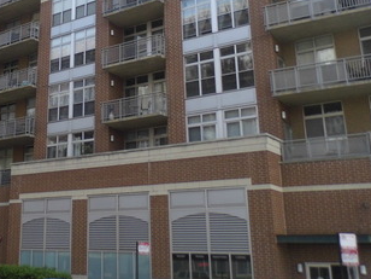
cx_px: 42
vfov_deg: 27.6
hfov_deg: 34.9
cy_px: 64
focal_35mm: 52
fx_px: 557
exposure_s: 1/500
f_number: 3.1
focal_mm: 4.5
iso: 100
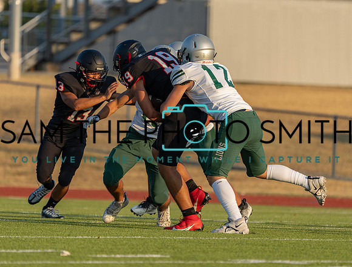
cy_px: 138
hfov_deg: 4.1
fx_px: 4897
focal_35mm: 480
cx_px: 184
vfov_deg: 3.1
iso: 400
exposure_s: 1/1250
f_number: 5.6
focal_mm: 367
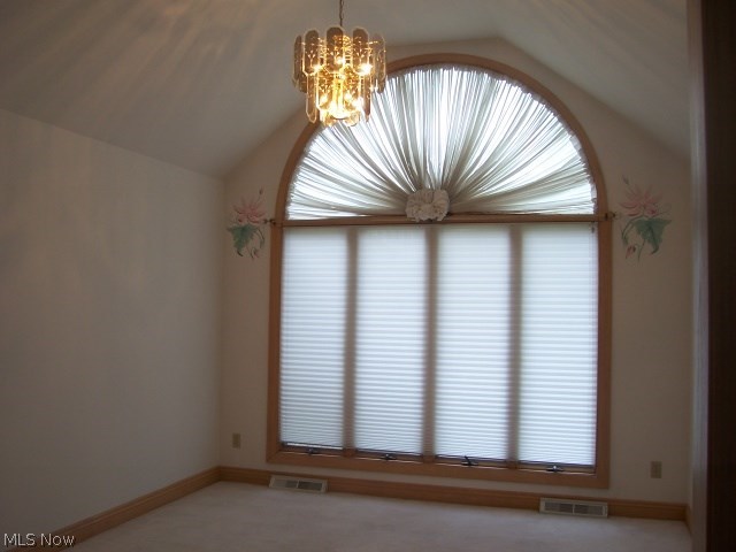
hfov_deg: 54.0
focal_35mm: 34
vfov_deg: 41.8
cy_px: 276
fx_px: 723
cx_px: 368
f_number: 2.7
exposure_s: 1/90
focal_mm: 5.6
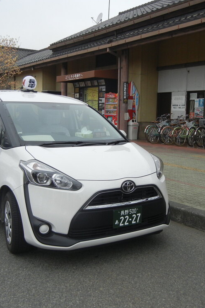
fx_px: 359
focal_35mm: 42
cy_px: 154
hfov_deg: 31.9
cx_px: 110
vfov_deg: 46.4
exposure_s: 1/377
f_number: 7
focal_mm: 5.4
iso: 160
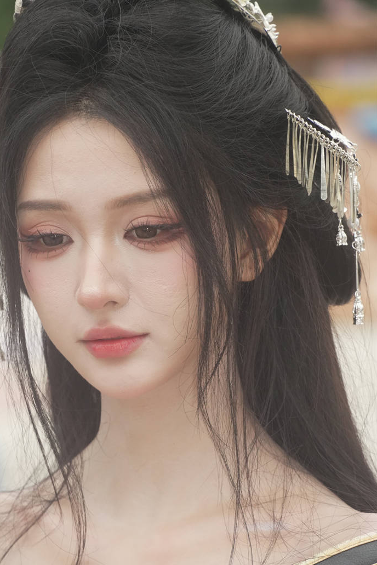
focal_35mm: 256
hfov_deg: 5.4
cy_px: 318
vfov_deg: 8.0
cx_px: 138
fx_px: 4018
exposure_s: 1/4000
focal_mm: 200
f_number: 8
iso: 3200
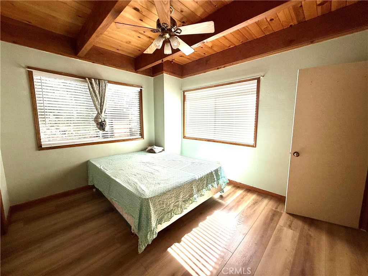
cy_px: 138
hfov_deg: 102.1
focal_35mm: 14
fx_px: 149
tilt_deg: -6.6
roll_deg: -0.2
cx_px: 184
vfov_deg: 85.7
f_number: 2.2
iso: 50
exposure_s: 1/177
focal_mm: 2.22
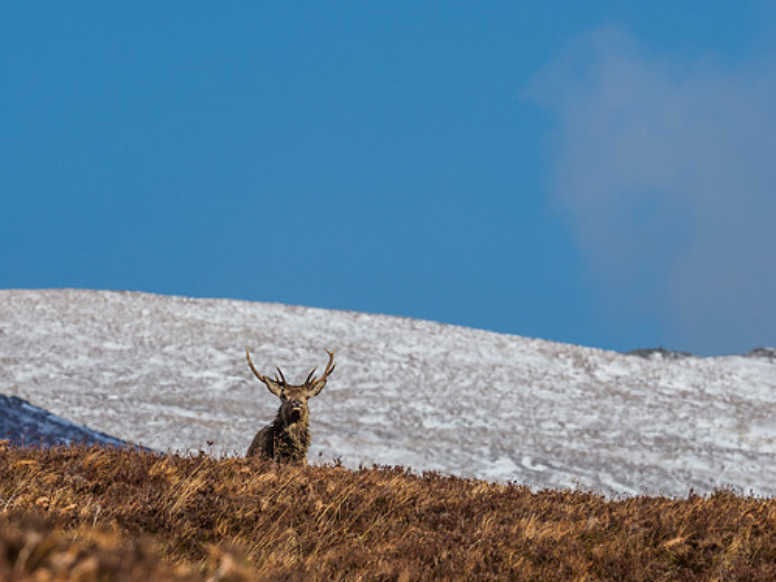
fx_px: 17862
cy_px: 287
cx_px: 376
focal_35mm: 797
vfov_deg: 1.9
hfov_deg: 2.5
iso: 200
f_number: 8
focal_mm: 300
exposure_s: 1/1000
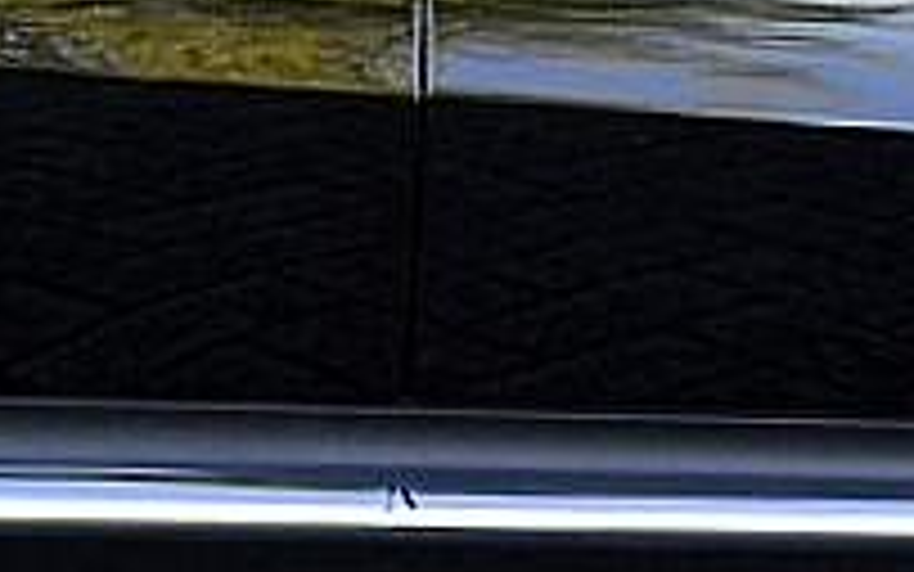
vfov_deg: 4.4
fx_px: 7300
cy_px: -558
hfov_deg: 7.2
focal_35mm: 293
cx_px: 734
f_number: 8
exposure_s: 1/60
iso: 400
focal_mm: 24
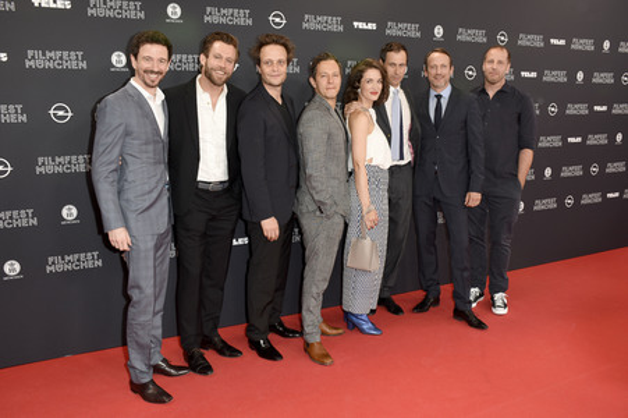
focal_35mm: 30
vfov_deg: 43.5
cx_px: 314
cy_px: 209
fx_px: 523
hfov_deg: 62.0
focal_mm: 20
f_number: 6.3
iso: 400
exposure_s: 1/100
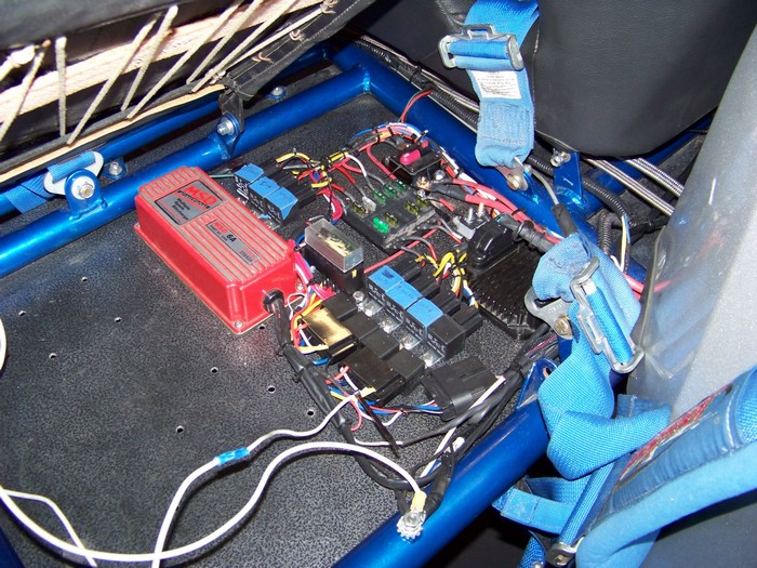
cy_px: 284
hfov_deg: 51.4
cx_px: 378
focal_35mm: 36
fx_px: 787
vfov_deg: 39.7
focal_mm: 5.85
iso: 200
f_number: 2.8
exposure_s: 1/30
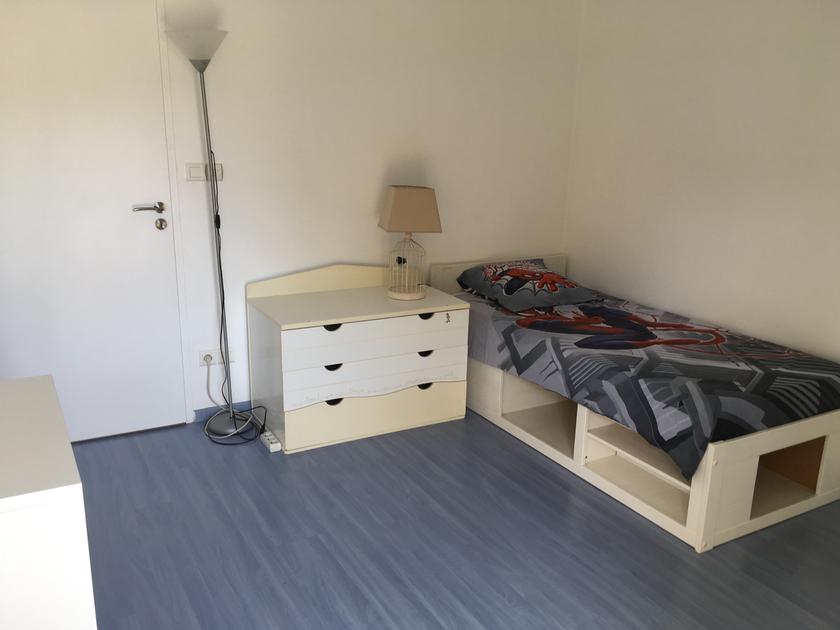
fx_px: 728
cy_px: 324
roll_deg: -2.9
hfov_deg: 60.0
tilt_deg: -17.8
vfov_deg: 46.8
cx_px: 430
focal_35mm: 30
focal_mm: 4.15
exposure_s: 1/60
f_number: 2.2
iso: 25
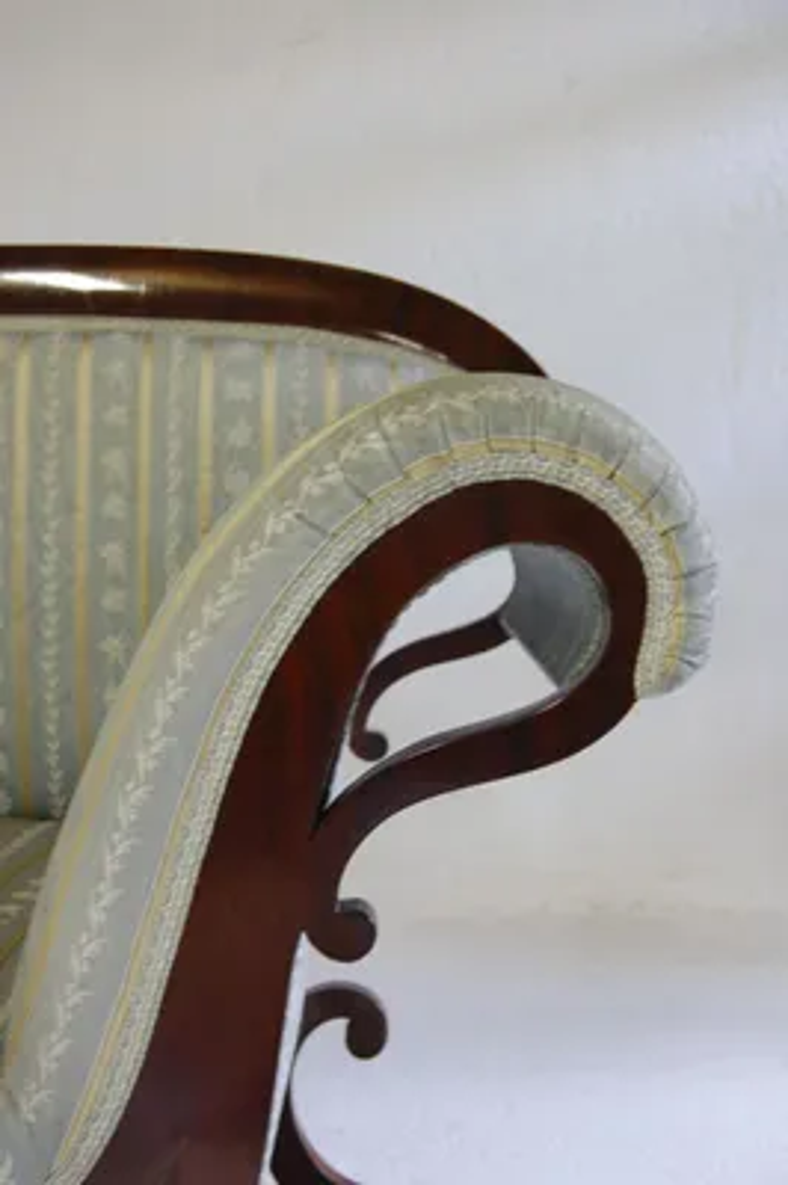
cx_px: 394
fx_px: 1529
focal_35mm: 46
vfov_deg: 42.4
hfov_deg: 28.9
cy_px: 592
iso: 800
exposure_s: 1/10
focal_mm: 31
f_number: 4.5
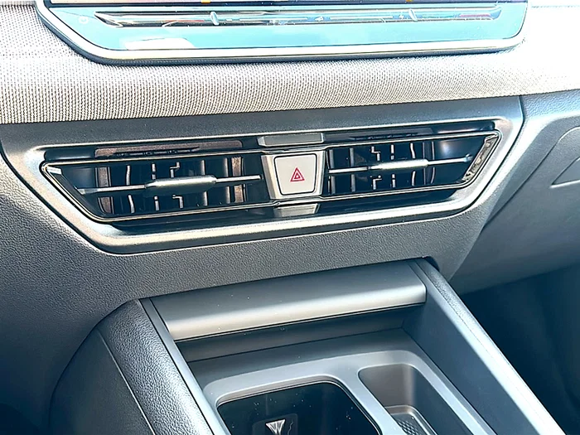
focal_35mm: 34
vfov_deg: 41.8
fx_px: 570
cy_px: 218
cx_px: 290
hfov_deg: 54.0
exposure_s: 1/88
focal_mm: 6.86
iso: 125
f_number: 1.78
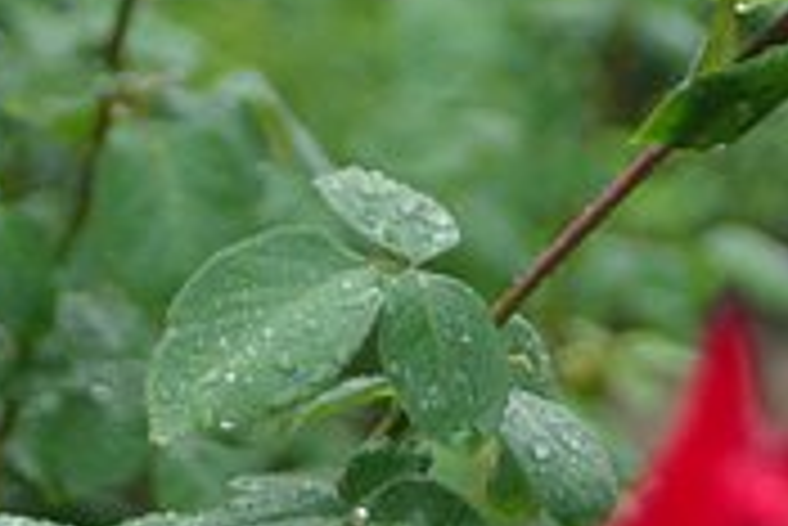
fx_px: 7689
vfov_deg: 3.9
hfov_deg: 5.8
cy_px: -20
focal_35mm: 351
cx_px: 869
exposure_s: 1/30
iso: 400
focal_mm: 80
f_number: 5.6
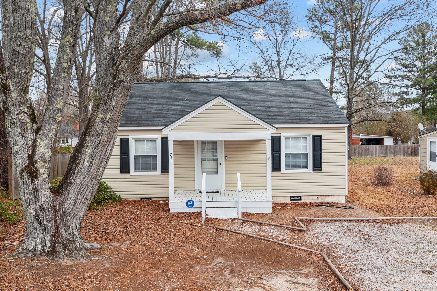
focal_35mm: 28
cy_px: 146
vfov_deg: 46.4
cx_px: 218
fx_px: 340
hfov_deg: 65.5
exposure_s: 1/200
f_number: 5
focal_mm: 10.26
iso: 100
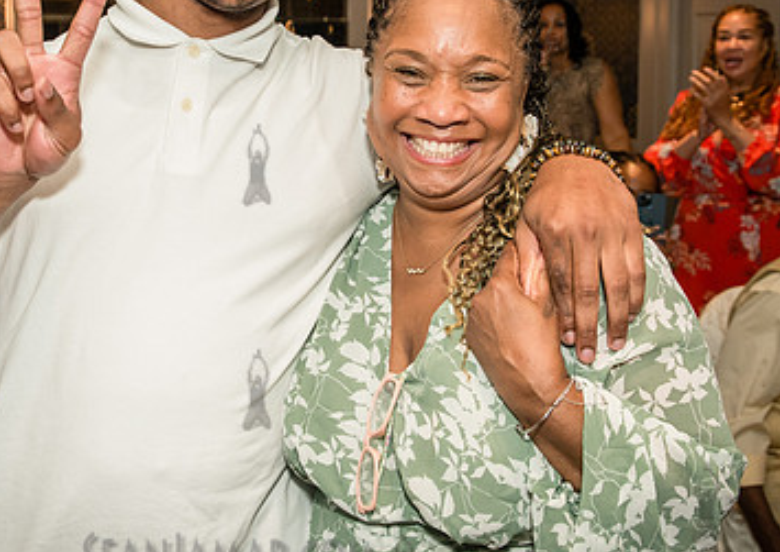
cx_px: 287
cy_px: 174
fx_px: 1170
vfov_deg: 26.3
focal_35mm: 53
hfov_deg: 36.6
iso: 1600
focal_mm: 27
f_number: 3.5
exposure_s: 1/200
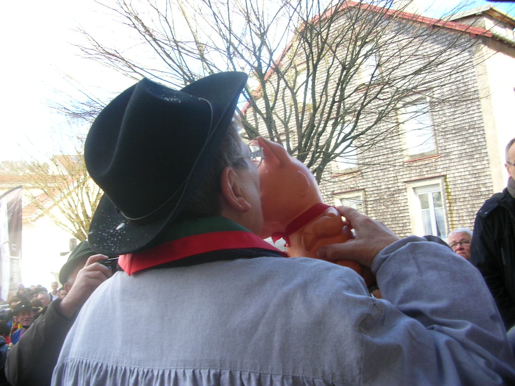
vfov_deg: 40.7
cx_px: 258
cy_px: 193
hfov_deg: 52.6
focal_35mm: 35
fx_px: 521
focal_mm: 5.8
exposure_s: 1/132
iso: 50
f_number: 2.8
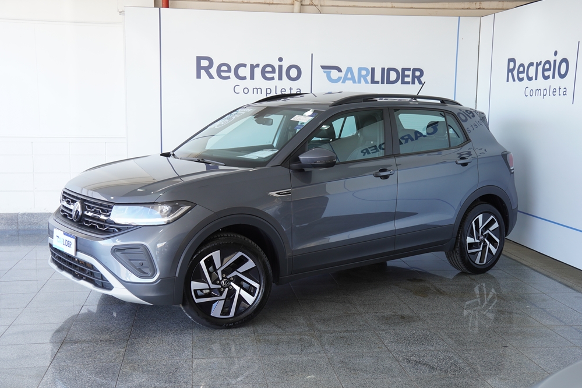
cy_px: 194
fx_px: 671
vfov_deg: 32.2
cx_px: 295
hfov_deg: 46.9
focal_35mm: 42
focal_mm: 27
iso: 160
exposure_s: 1/60
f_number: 4
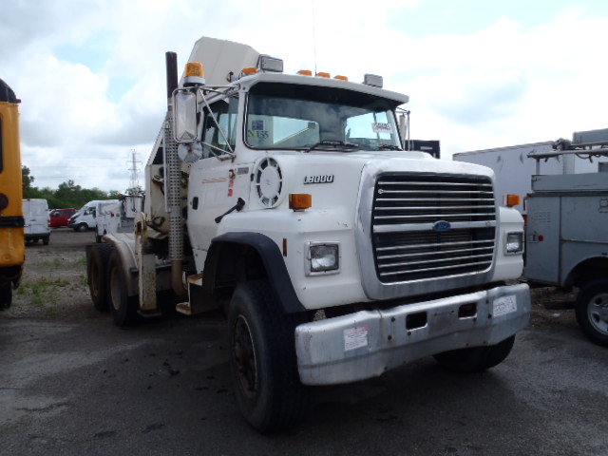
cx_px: 304
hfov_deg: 63.4
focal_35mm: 28
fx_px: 492
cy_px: 228
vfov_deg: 49.7
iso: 80
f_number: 4.5
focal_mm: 5
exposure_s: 1/500
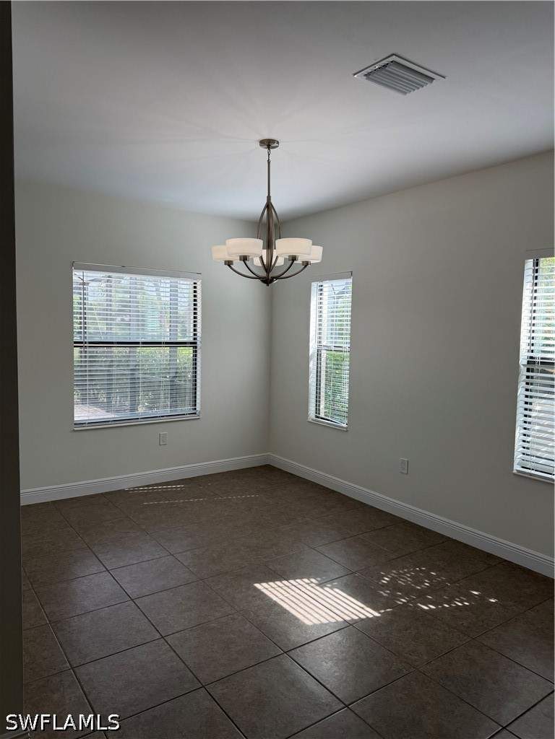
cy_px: 370
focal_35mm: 24
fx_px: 513
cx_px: 278
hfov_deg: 56.8
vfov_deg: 71.6
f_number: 1.78
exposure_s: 1/335
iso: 100
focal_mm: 6.76
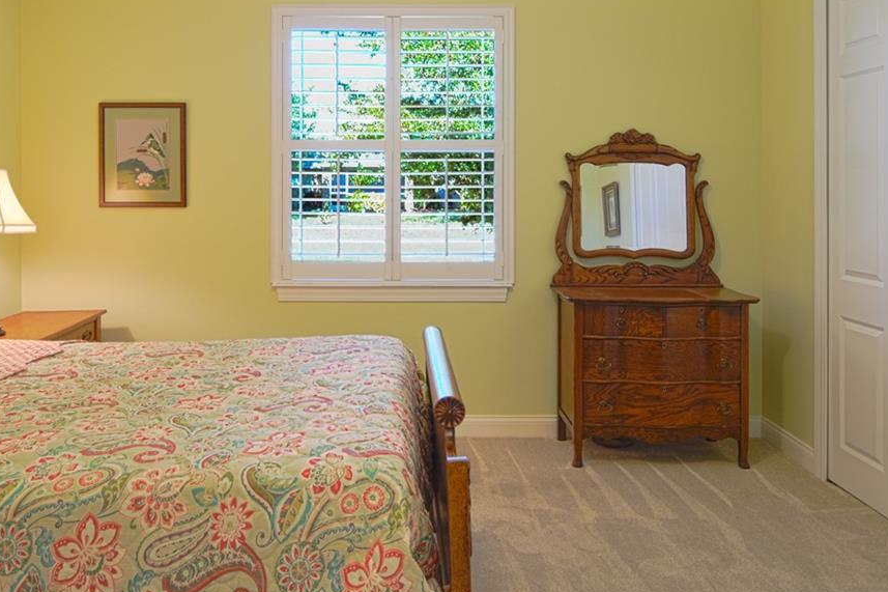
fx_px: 690
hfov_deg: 65.2
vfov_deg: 45.4
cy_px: 178
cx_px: 388
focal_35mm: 28
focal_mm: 10
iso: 125
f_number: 3.5
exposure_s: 1/5
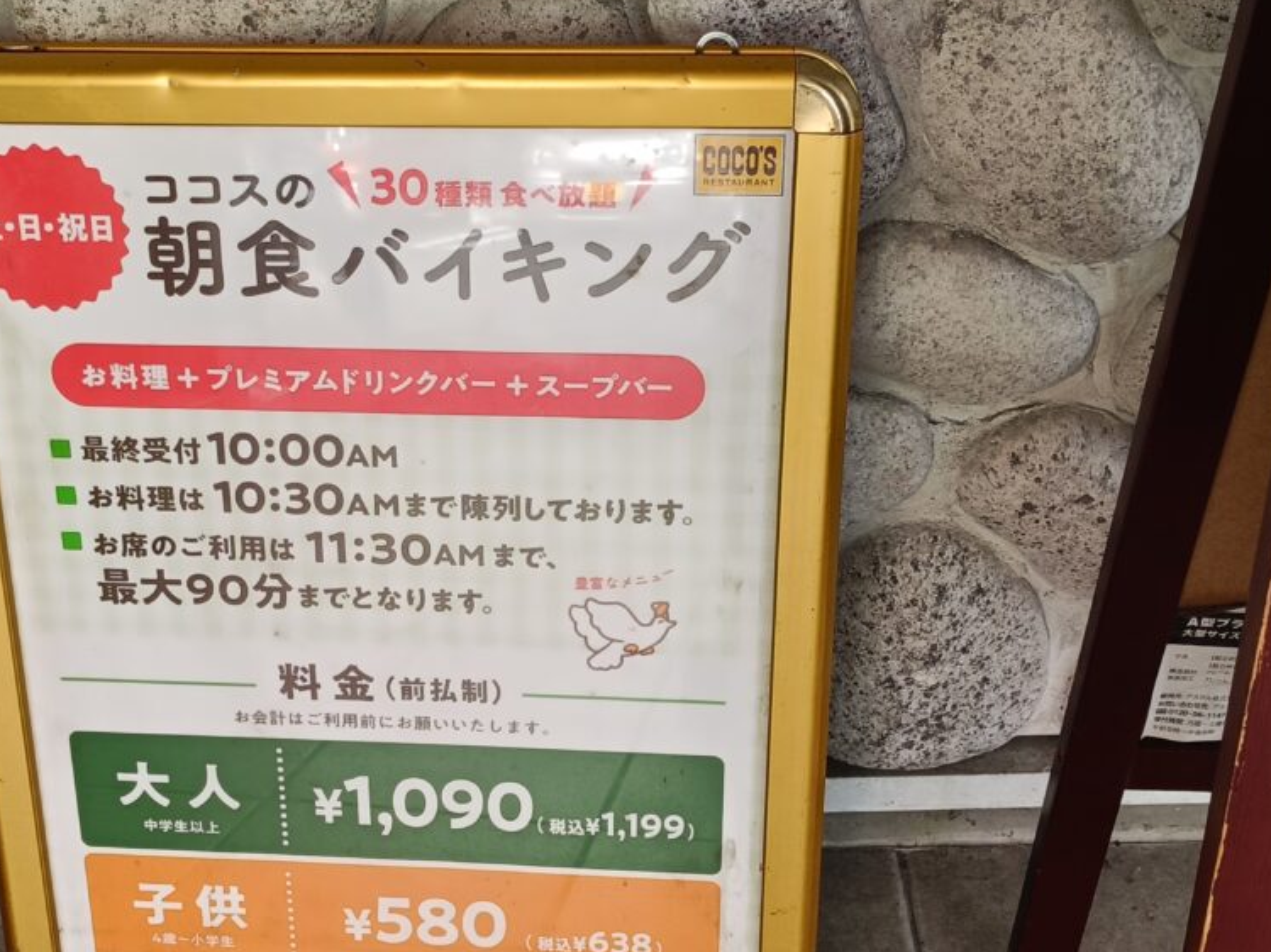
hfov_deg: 34.2
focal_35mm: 56
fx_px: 2056
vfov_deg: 26.0
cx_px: 476
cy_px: 605
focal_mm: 4.7
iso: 64
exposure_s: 1/101
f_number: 1.7
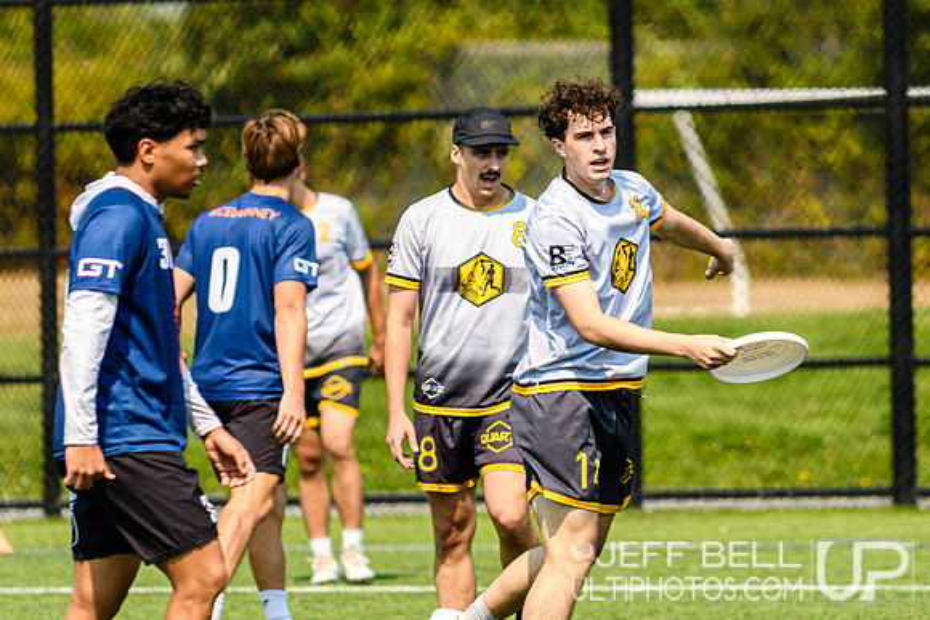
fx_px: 14085
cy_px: 176
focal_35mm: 545
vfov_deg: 2.5
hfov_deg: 3.8
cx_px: 664
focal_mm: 200
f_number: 3.2
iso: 100
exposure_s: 1/1000
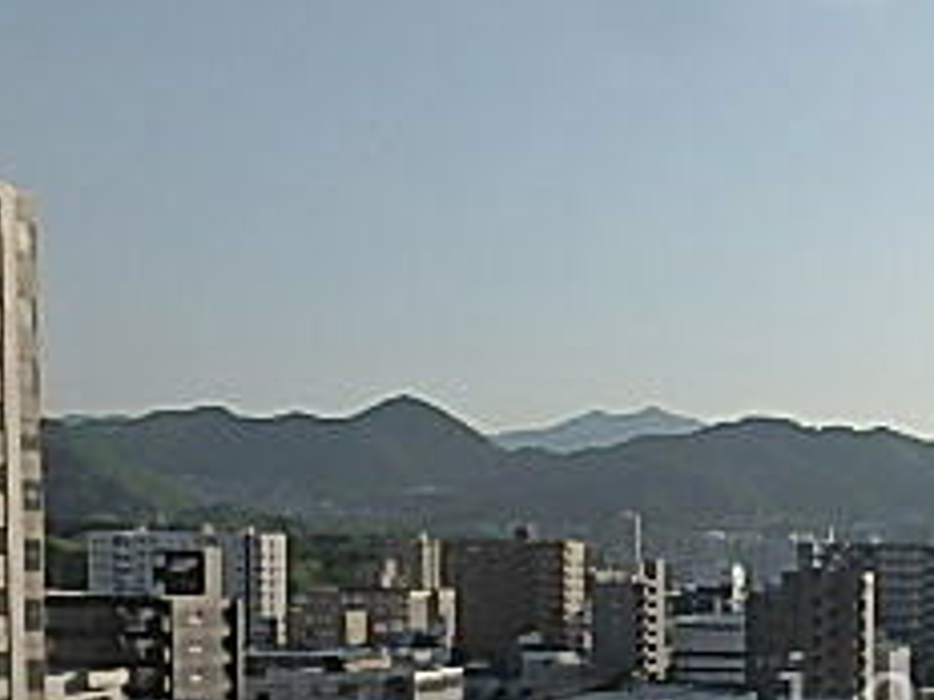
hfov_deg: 29.7
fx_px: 1565
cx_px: 1047
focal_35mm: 58
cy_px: 700
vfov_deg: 24.1
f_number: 6
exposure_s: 1/1000
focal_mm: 3.7
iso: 125
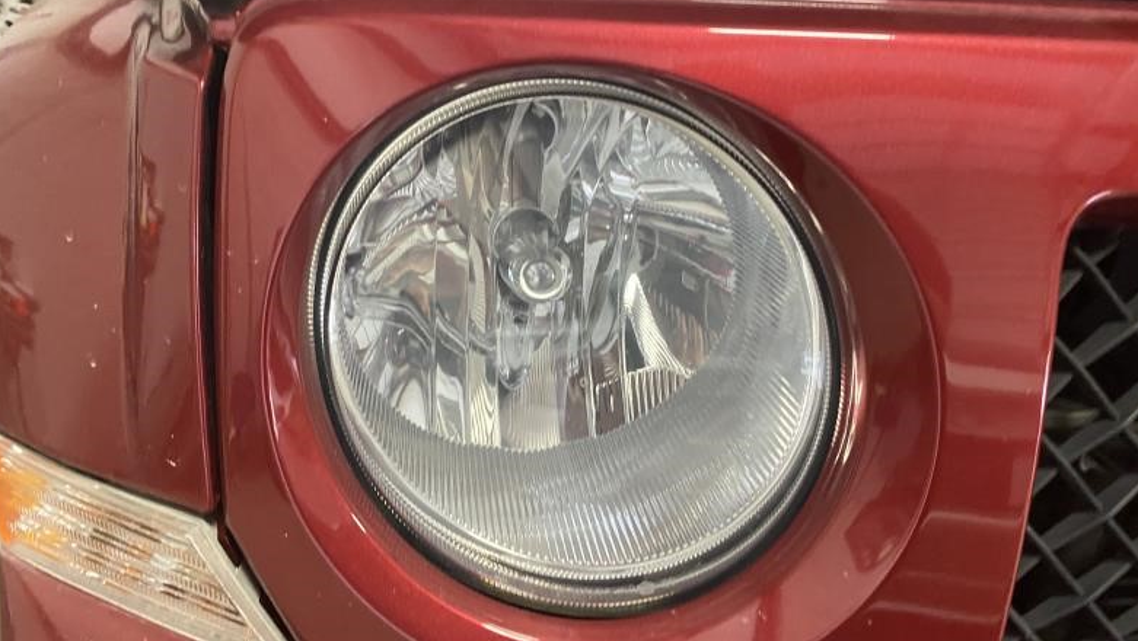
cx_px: 570
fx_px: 875
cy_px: 334
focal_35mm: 29
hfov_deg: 66.0
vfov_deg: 40.2
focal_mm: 4.25
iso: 400
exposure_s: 1/60
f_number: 1.8
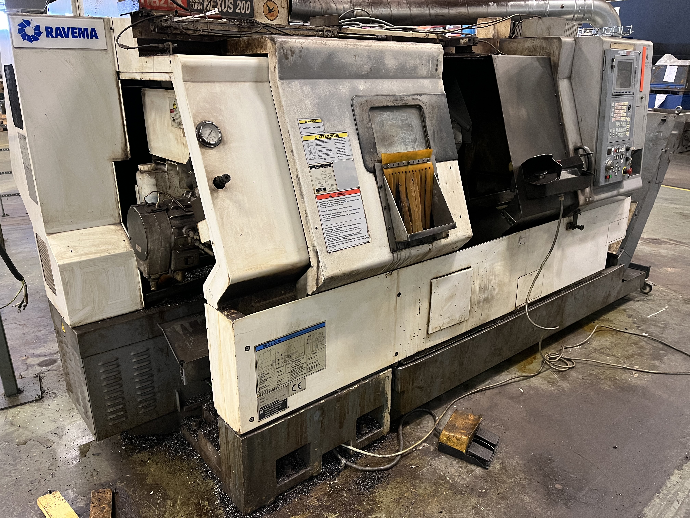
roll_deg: -0.4
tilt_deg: -19.9
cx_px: 345
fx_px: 518
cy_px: 259
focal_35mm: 26
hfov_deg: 67.3
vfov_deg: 53.1
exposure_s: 1/50
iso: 400
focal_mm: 5.1
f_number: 1.6
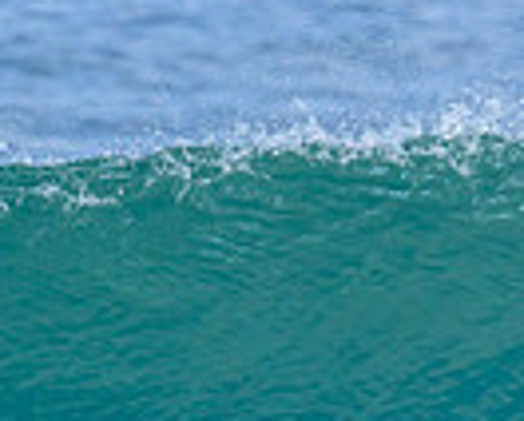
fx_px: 45227
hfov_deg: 0.7
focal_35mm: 2912
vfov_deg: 0.5
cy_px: 585
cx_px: 897
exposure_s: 1/2000
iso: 1000
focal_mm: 560
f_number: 11
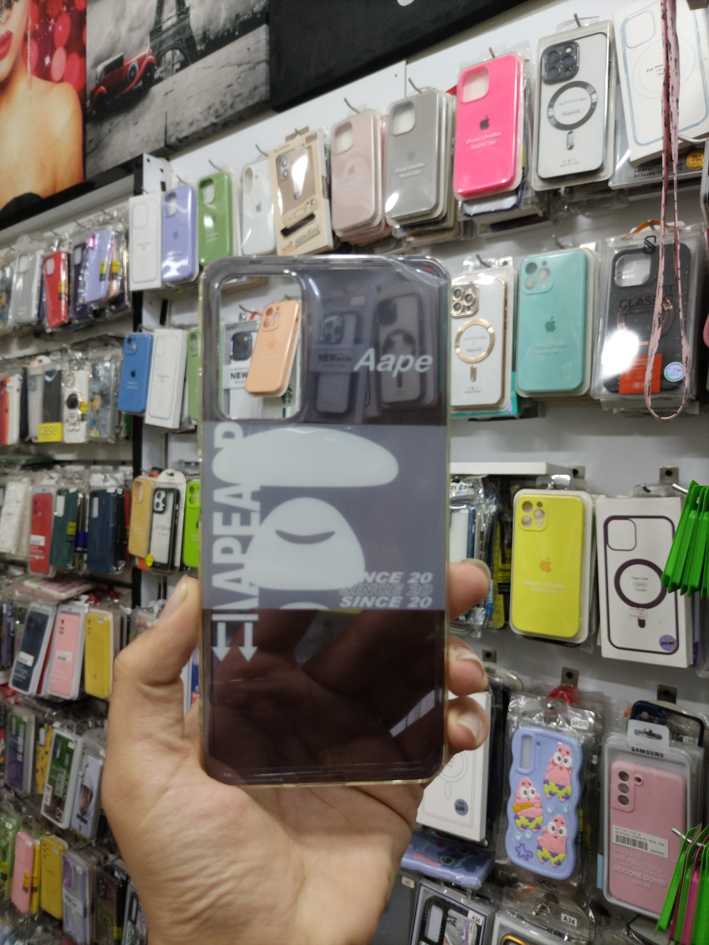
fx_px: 710
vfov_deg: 67.3
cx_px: 354
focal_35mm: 26
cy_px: 472
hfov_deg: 53.1
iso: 160
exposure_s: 1/50
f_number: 1.8
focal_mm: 4.7
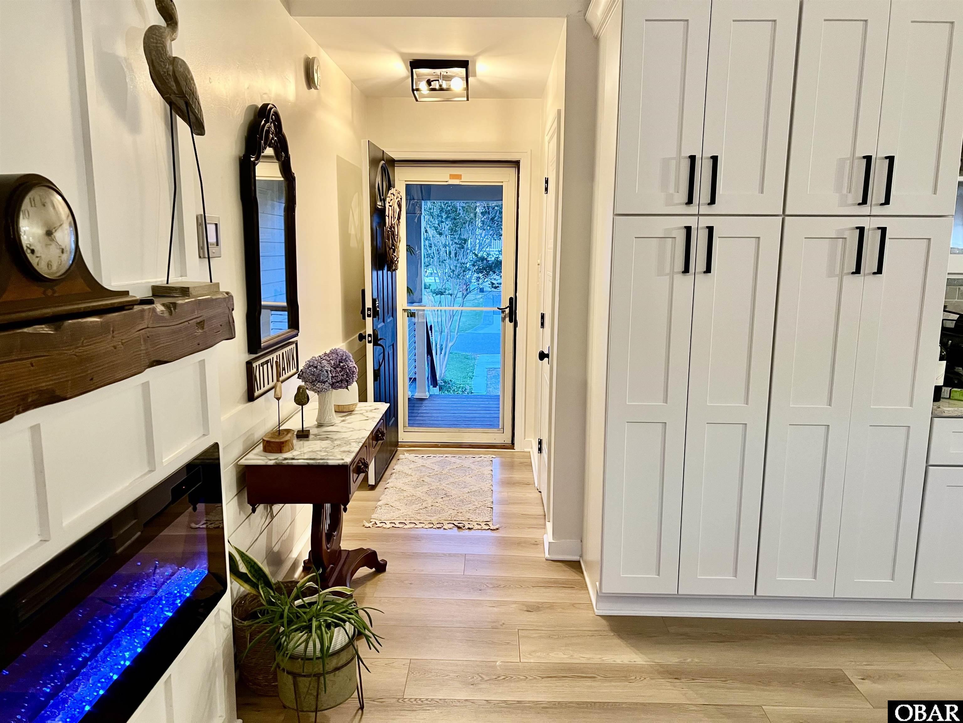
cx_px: 482
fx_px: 723
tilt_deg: -10.3
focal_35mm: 26
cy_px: 362
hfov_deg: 67.3
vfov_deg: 53.1
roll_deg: -0.2
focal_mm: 5.7
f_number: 1.5
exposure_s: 1/60
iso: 320
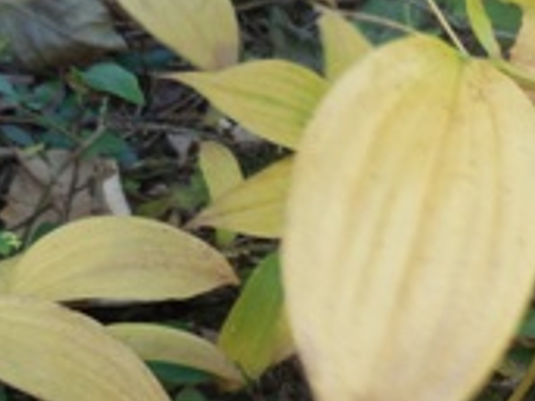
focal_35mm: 74
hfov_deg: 26.1
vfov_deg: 19.5
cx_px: 383
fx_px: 1143
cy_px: 354
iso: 160
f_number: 3.3
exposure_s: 1/30
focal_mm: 4.5
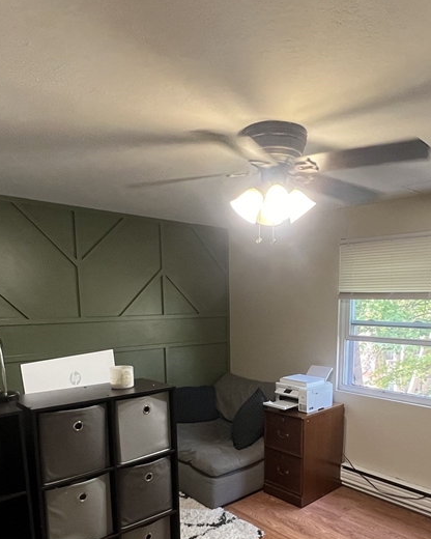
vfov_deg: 65.9
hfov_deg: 56.5
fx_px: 399
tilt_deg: -9.8
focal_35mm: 25
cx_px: 250
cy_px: 368
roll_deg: +0.3
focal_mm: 1.57
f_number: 1.8
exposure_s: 1/60
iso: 320
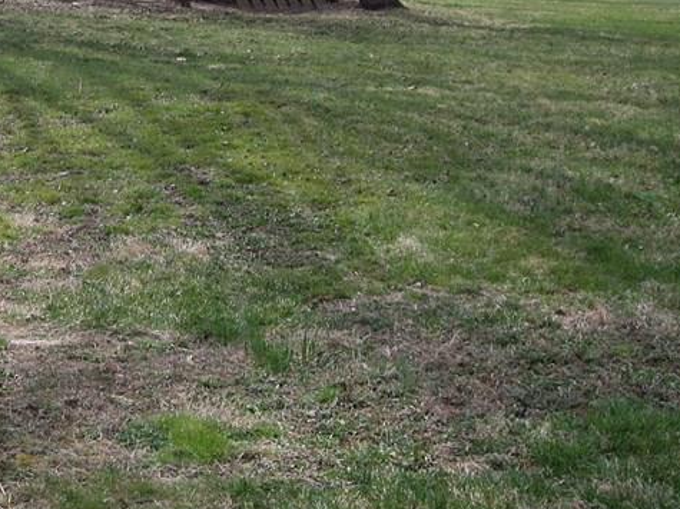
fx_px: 1610
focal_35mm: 82
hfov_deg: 23.3
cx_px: 83
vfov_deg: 17.5
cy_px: -26
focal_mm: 6.2
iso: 64
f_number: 4.3
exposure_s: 1/320
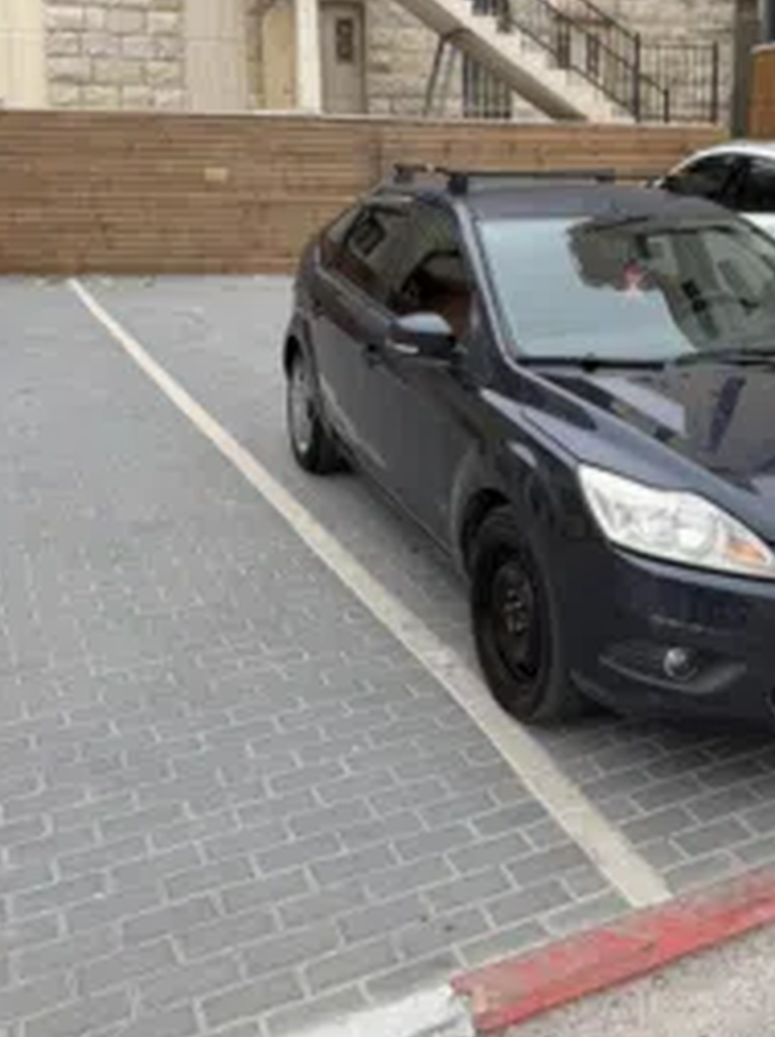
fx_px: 1137
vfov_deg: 48.2
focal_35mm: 38
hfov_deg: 36.5
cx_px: 607
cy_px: 340
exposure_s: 1/504
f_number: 1.78
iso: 80
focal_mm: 6.76
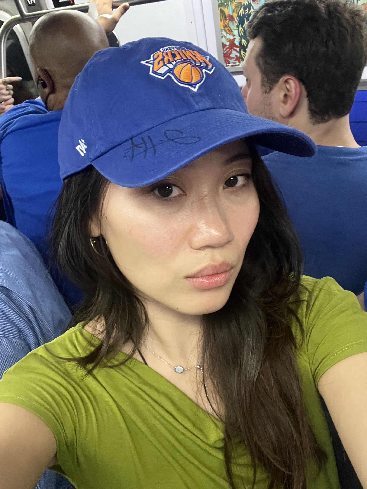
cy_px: 244
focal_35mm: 30
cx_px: 184
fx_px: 424
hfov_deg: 46.8
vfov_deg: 60.0
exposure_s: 1/60
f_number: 2.2
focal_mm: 2.71
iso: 320
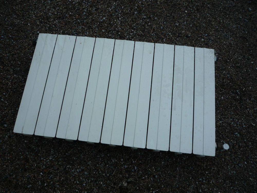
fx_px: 223
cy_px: 96
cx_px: 128
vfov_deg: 46.8
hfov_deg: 60.0
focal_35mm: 30
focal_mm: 5.2
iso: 100
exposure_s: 1/40
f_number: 3.3
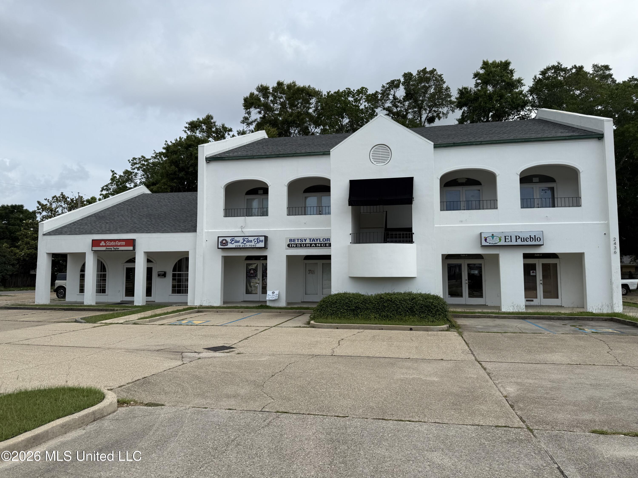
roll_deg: +0.5
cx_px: 319
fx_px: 442
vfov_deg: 56.8
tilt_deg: +4.3
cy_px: 239
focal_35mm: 24
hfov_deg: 71.6
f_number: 1.78
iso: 80
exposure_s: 1/4975
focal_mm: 6.76
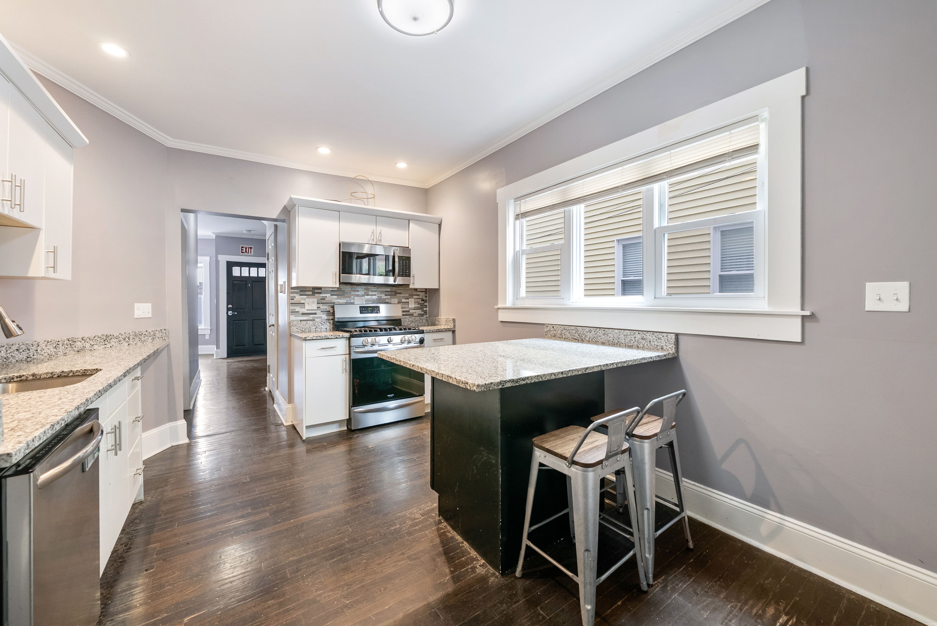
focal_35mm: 13
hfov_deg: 108.3
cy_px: 313
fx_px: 339
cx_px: 468
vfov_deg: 85.5
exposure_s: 1/2
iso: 320
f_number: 8
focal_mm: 13
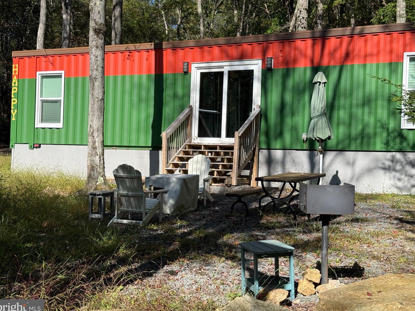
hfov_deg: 38.9
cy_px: 158
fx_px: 587
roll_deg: -1.5
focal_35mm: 49
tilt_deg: +1.3
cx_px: 204
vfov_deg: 29.7
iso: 64
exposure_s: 1/2762
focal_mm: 6.76
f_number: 1.78
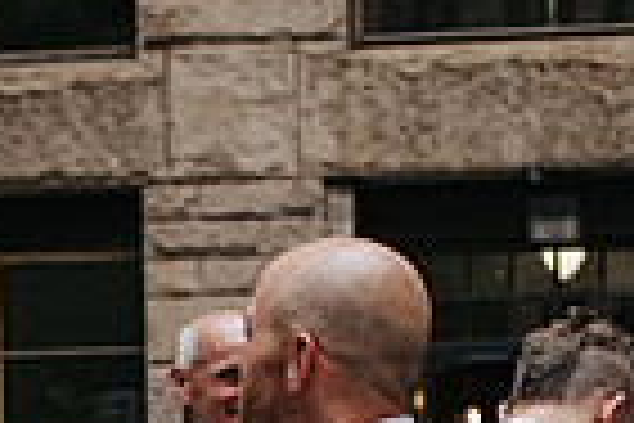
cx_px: 193
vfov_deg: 9.1
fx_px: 2536
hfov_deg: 14.2
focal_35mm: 144
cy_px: 778
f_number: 3.2
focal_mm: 35
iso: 180
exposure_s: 1/400
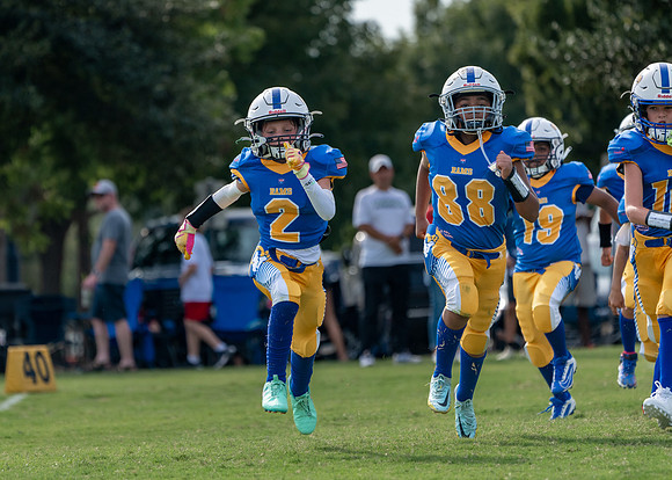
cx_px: 290
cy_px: 273
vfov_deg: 4.0
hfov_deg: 5.6
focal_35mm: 363
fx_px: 6921
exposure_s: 1/1600
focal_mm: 300
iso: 250
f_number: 5.6
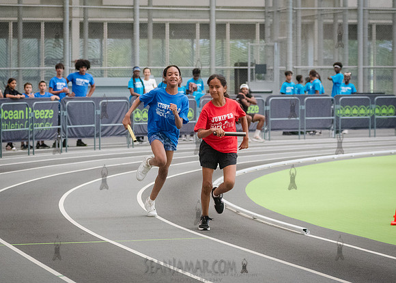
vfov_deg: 10.4
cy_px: 119
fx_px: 1555
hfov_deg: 14.5
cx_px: 175
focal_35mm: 138
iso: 6400
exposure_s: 1/1000
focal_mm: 86
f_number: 4
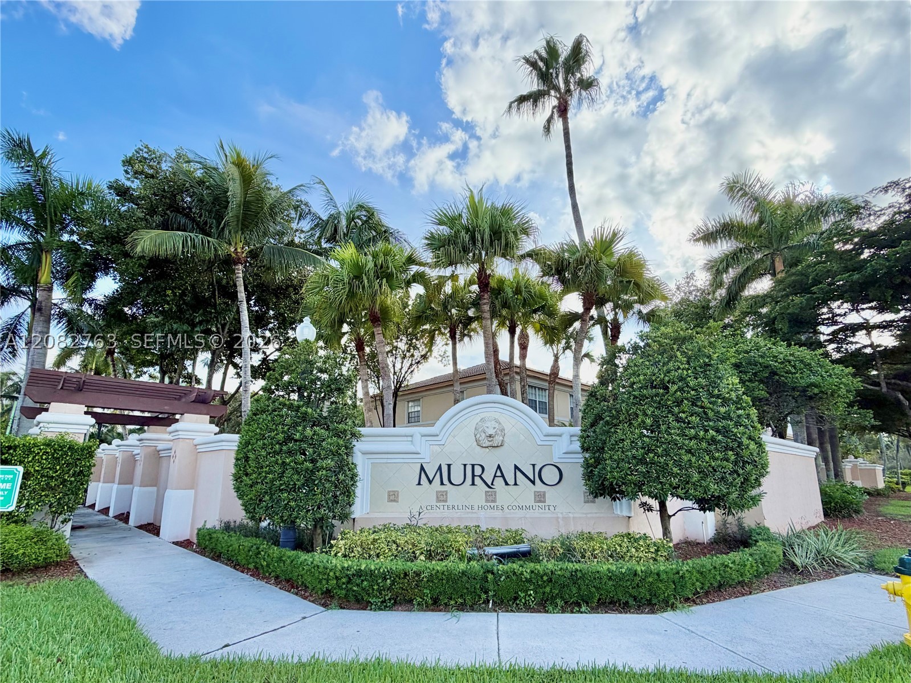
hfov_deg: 102.1
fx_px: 368
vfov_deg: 85.7
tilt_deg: +10.9
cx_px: 456
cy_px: 342
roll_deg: -0.1
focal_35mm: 14
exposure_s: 1/770
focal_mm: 2.22
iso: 40
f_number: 2.2
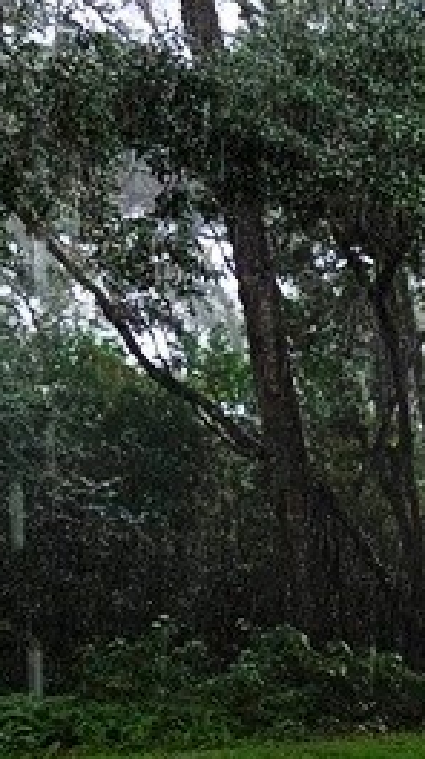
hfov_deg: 18.0
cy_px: 713
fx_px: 1105
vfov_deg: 35.2
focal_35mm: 55
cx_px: 732
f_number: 2.2
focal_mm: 2.2
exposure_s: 1/247
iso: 50
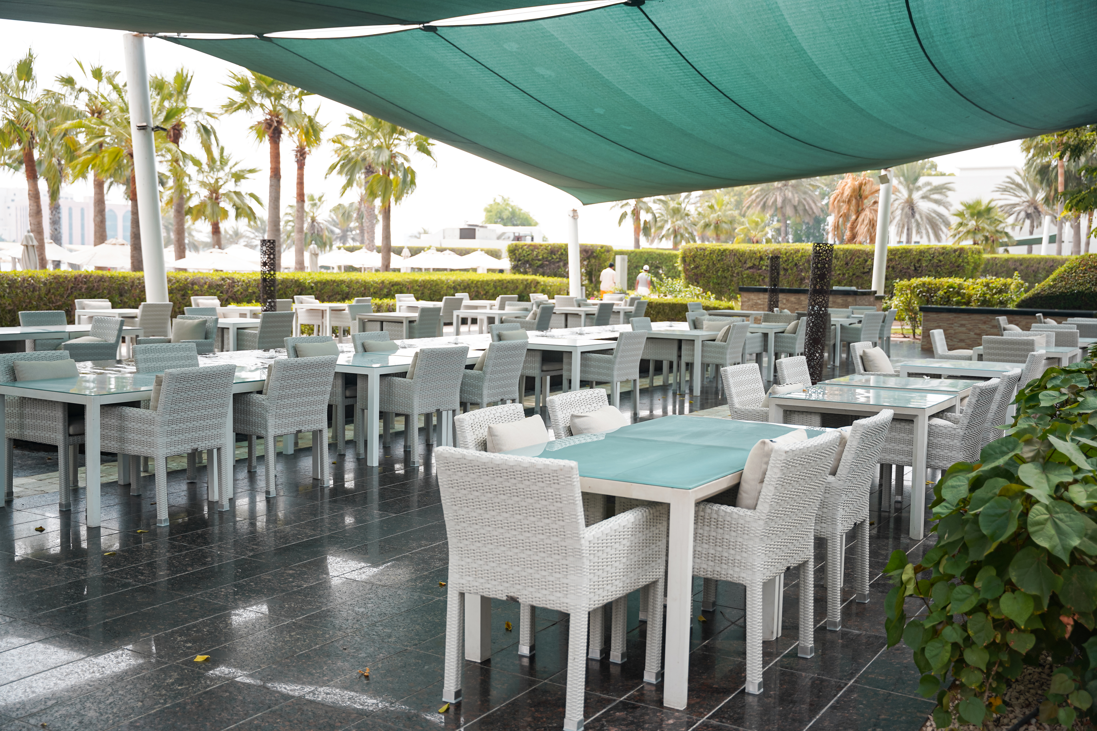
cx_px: 548
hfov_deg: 52.8
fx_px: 1106
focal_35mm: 36
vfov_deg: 36.6
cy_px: 366
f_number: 2.8
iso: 125
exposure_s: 1/640
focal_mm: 36.3
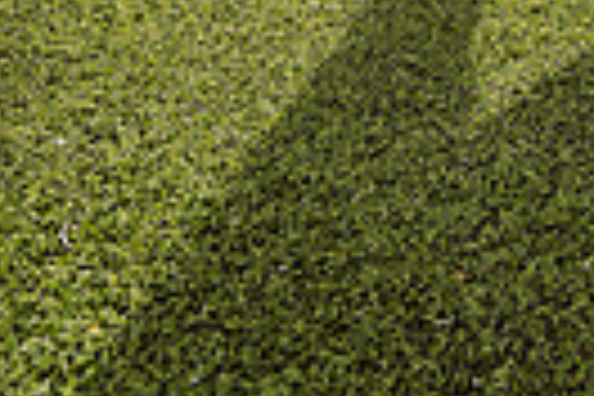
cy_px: -598
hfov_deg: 23.4
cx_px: 630
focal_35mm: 82
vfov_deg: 12.5
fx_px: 1353
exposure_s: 1/250
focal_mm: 24
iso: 100
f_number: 7.1
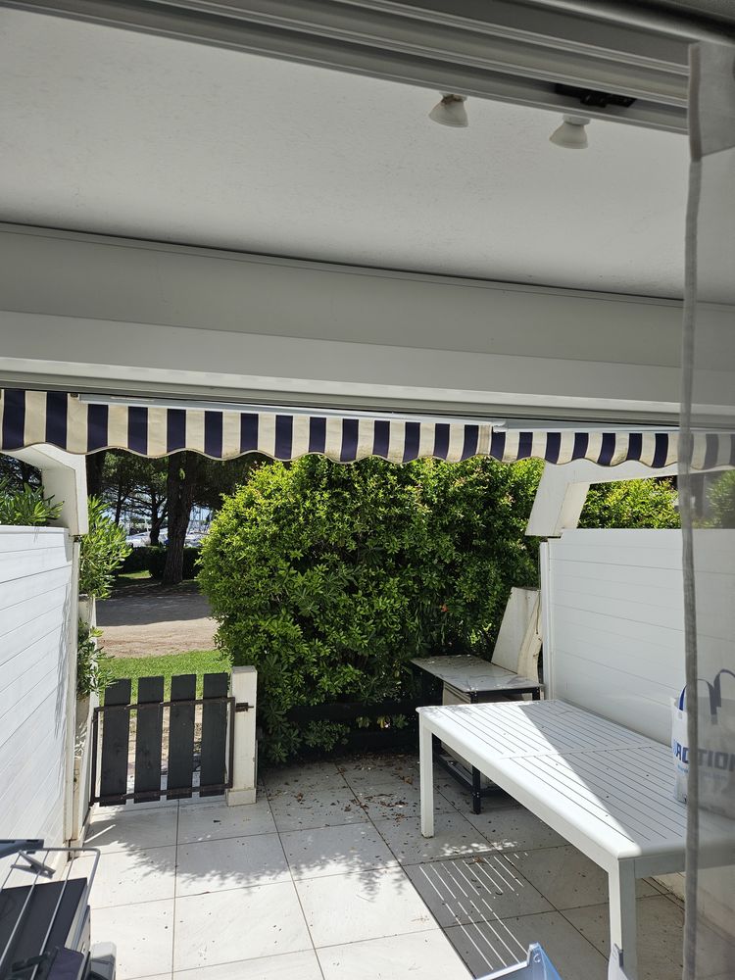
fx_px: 651
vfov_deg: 73.9
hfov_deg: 58.9
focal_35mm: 23
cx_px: 368
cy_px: 490
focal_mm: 5.4
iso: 25
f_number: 1.8
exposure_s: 1/2077
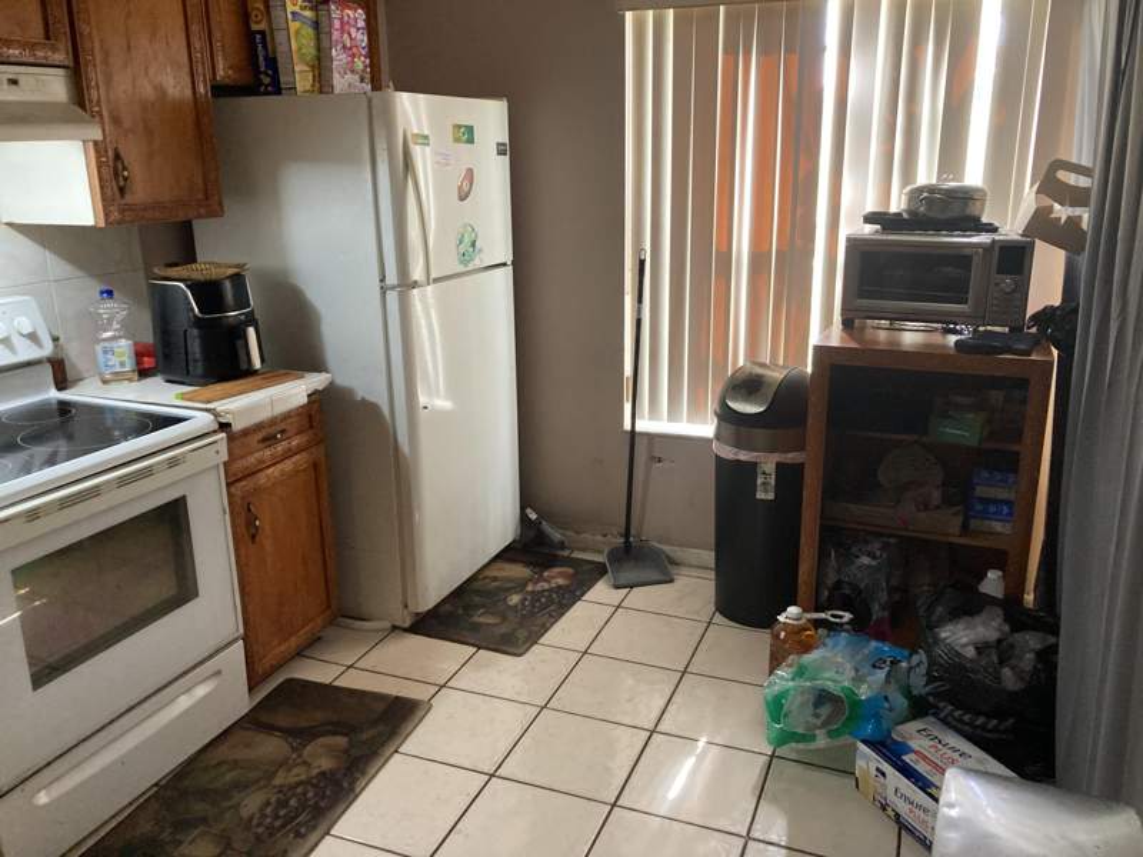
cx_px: 572
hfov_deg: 63.4
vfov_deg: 49.7
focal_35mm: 28
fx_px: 925
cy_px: 428
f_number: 1.8
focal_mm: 3.99
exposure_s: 1/60
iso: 320
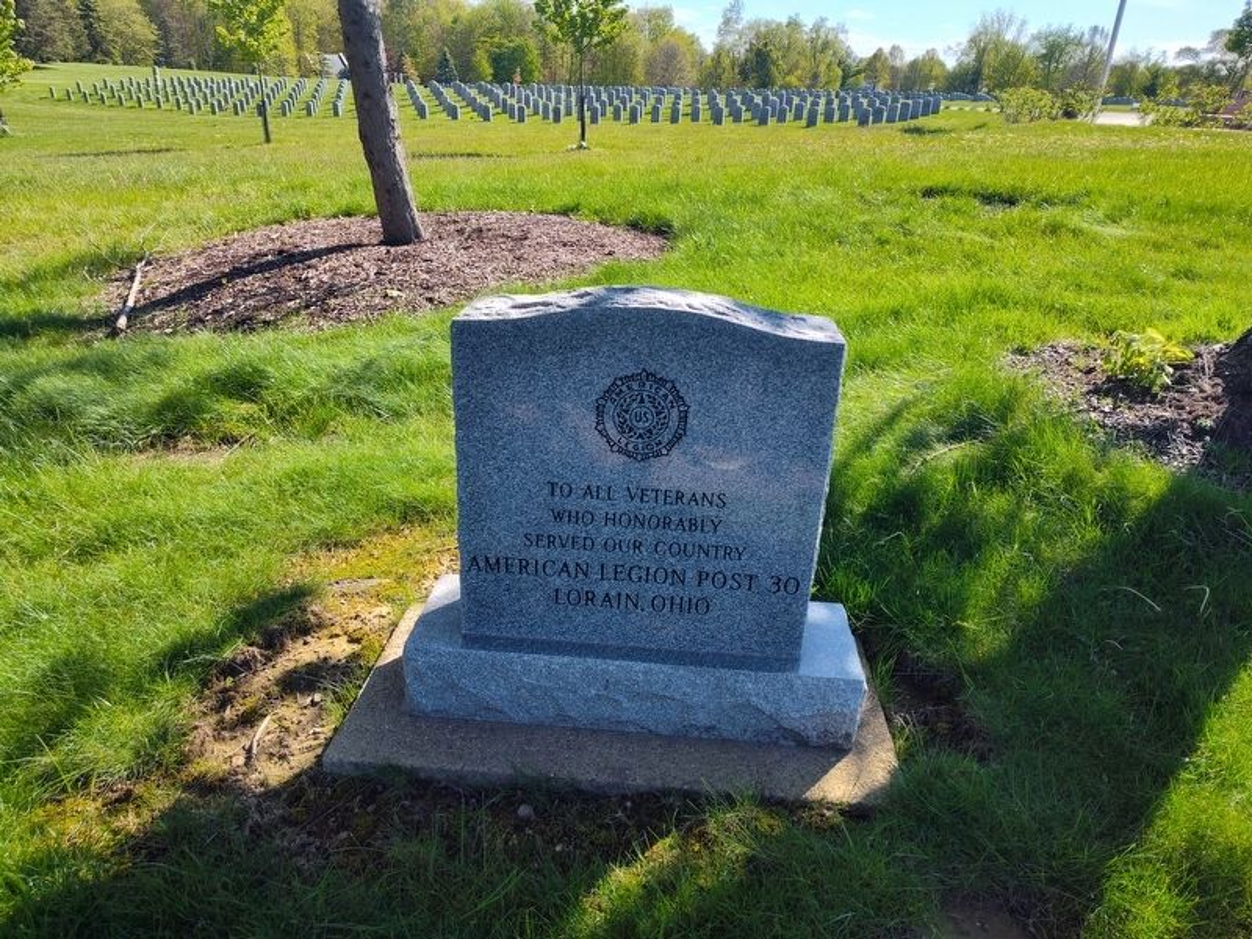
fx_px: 832
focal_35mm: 23
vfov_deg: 58.9
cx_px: 626
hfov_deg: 73.9
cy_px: 470
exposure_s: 1/847
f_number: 1.8
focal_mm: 5.56
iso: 100
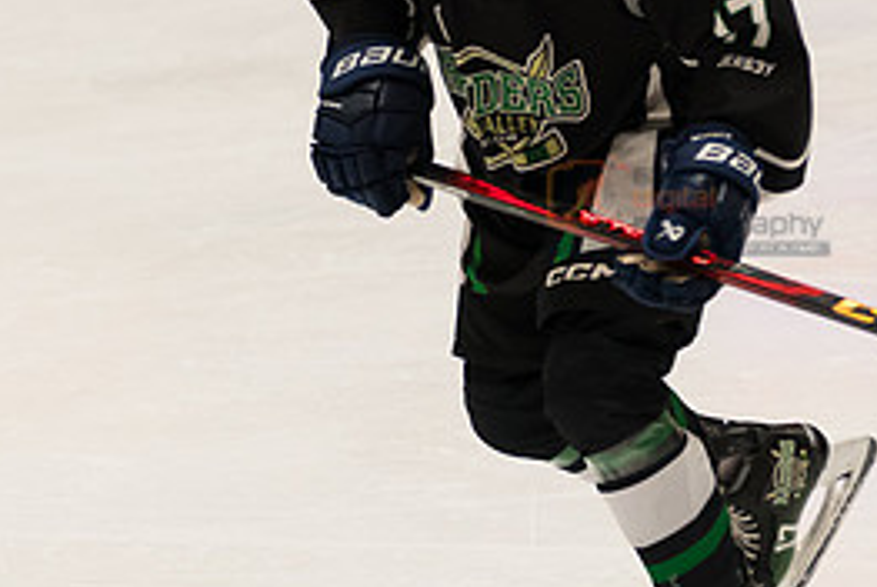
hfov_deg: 5.1
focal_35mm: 404
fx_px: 9853
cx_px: 450
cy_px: 172
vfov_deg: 3.4
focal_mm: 98
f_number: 2.8
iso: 2000
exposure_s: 1/1000
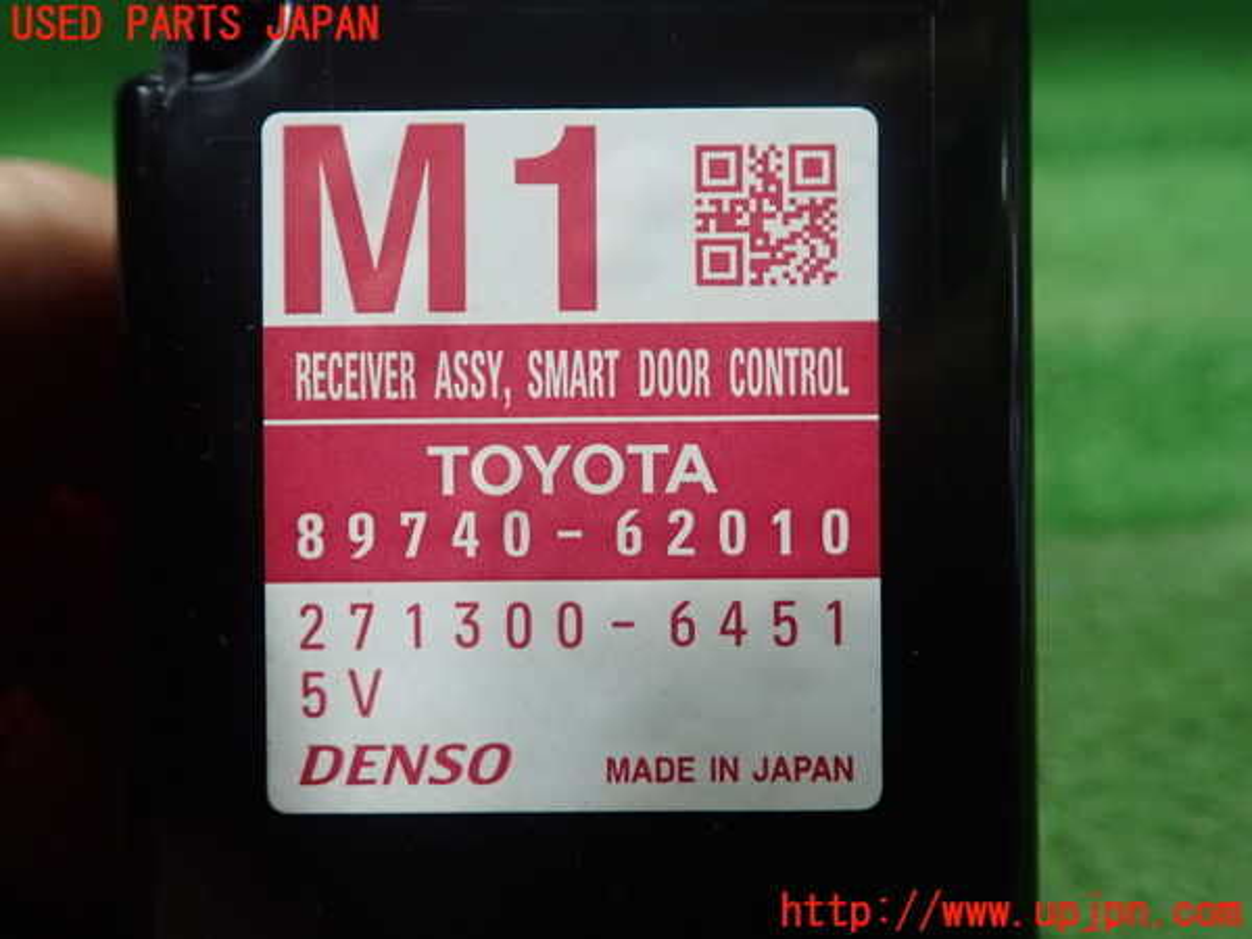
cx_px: 626
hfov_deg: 60.0
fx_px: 1085
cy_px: 470
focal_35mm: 30
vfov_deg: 46.8
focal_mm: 5.5
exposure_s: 1/125
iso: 320
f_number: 2.3
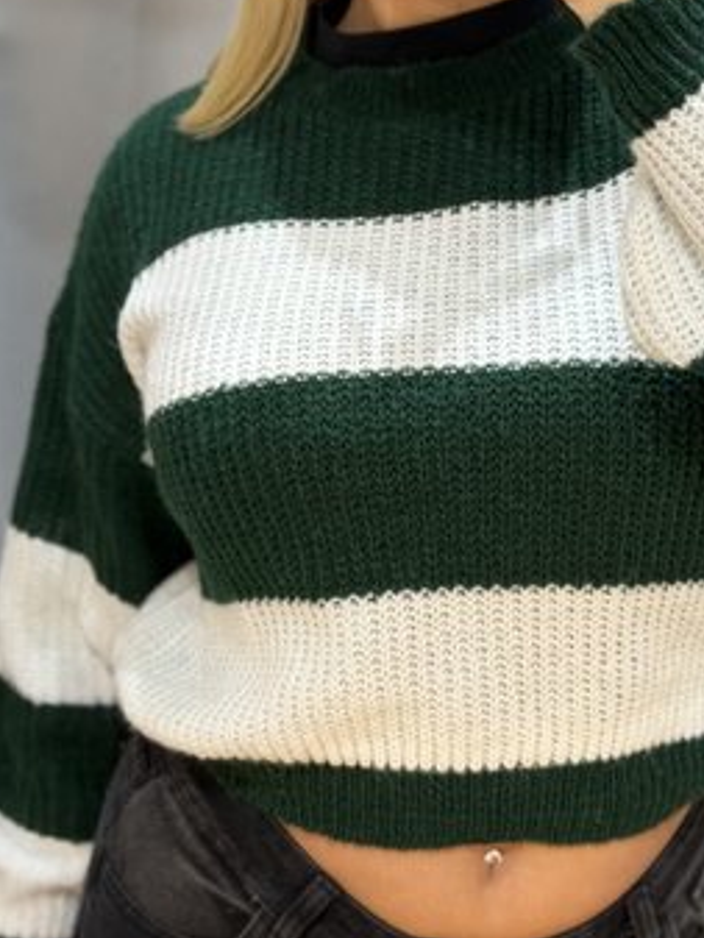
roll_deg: -3.3
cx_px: 506
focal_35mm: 76
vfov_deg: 25.6
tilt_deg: -20.7
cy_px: 388
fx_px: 2060
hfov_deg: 19.3
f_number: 1.78
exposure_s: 1/50
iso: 80
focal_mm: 6.76
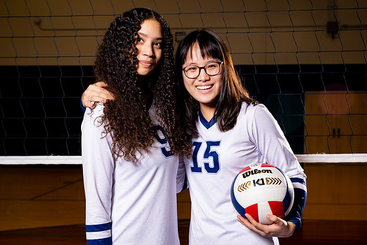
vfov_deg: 23.4
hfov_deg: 34.5
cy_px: 135
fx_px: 590
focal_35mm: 58
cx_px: 190
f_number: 5.6
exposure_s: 1/125
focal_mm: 48
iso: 250
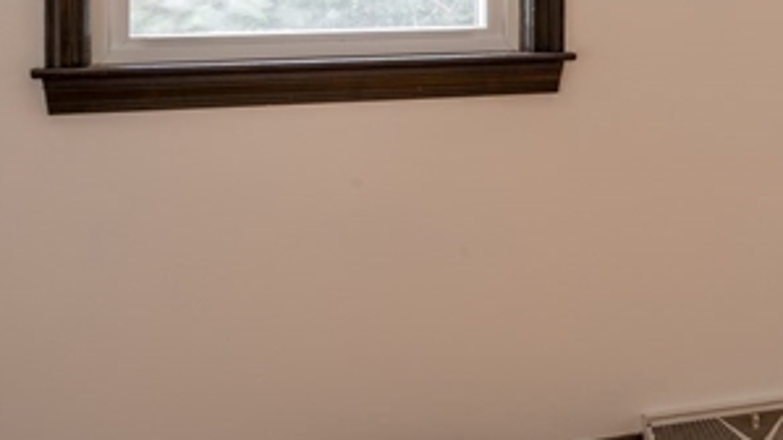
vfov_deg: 13.9
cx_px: 945
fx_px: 1785
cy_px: 22
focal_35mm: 86
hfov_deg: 22.7
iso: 64
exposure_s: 1/1.67
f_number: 18
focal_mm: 24
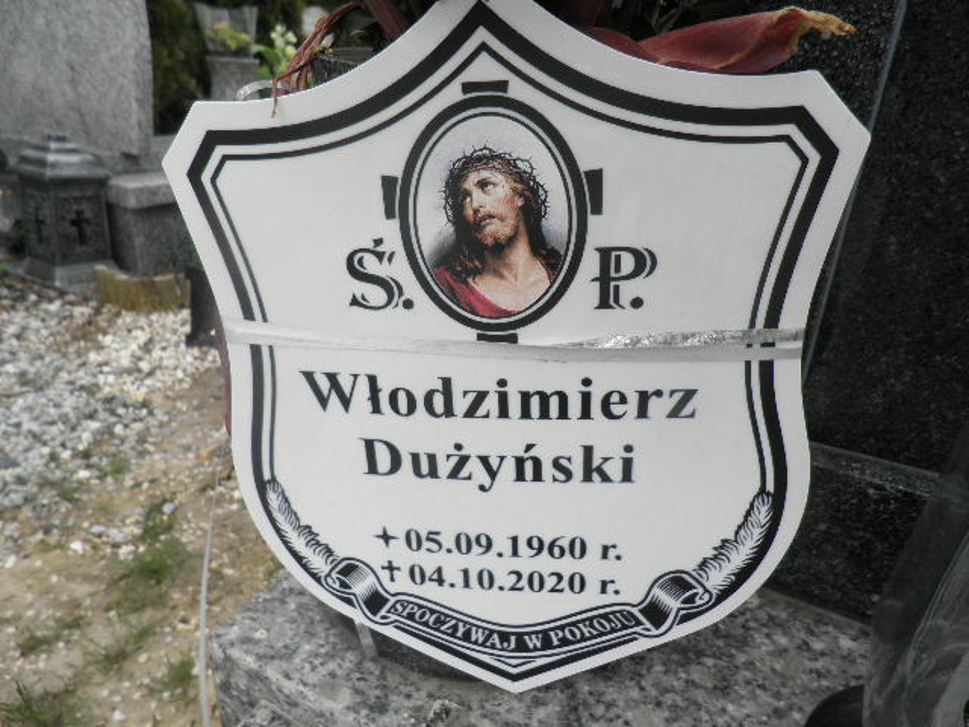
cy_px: 364
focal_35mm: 24
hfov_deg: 71.6
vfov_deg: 56.8
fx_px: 672
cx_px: 484
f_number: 3.3
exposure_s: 1/500
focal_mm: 4.3
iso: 64
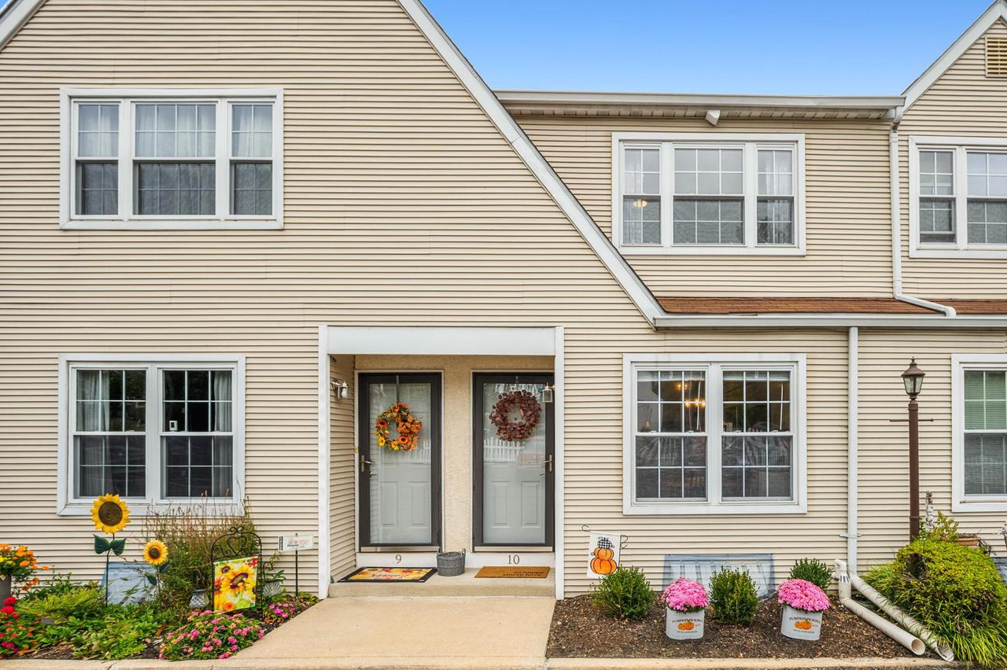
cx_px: 564
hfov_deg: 89.6
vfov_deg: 67.3
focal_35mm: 18
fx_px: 503
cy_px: 343
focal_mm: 16
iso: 80
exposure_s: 1/250
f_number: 8
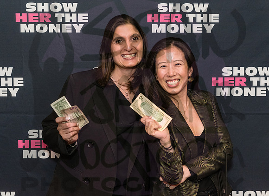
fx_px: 489
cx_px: 140
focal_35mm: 64
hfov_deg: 30.8
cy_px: 90
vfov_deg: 22.6
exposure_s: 1/200
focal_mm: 55
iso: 3200
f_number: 3.5
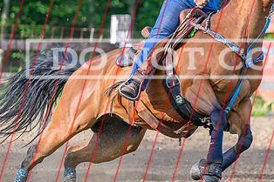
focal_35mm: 326
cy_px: 71
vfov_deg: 4.2
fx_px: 2480
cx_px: 195
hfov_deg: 6.3
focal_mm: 125
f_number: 2.8
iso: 500
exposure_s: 1/2500
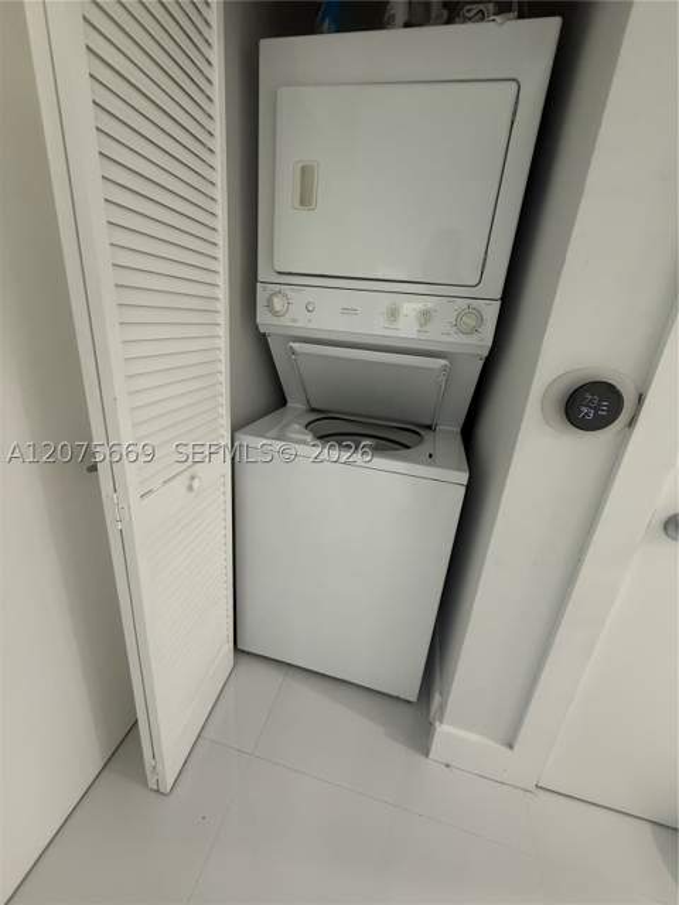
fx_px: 366
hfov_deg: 85.7
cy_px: 452
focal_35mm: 14
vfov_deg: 102.1
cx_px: 340
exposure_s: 1/60
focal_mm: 2.22
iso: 400
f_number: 2.2
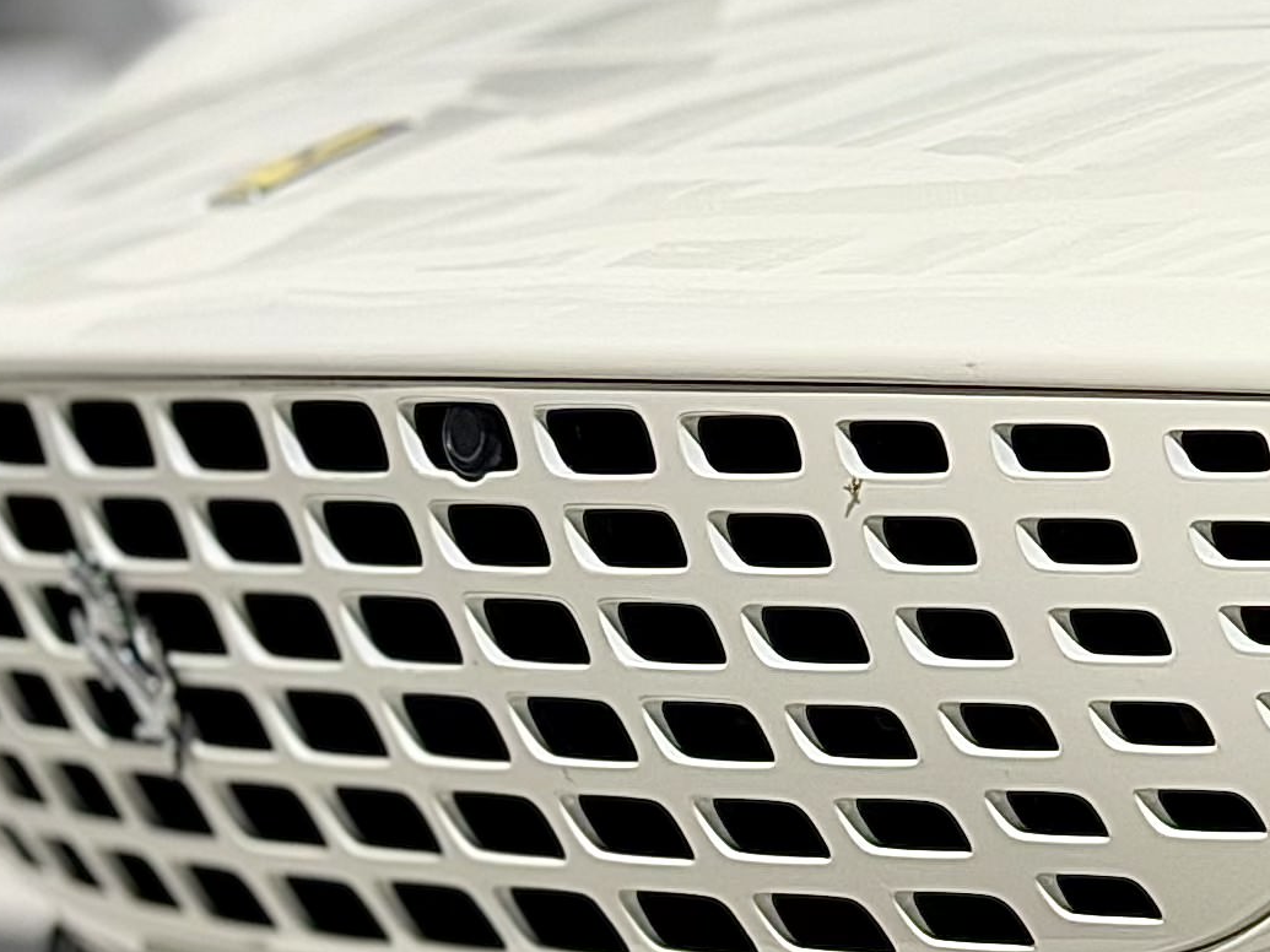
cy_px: 552
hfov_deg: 10.3
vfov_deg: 7.9
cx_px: 1869
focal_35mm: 187
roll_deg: +0.9
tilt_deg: -2.8
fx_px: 6860
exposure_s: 1/13333
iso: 64
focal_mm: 6.76
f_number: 1.78
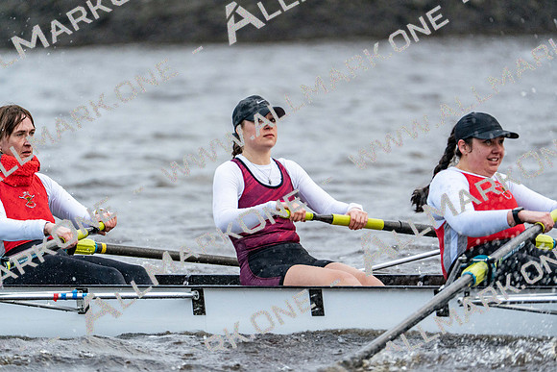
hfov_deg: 4.3
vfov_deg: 2.9
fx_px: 7335
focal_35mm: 474
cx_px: 278
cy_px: 186
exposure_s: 1/1600
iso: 4000
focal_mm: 474
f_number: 6.3
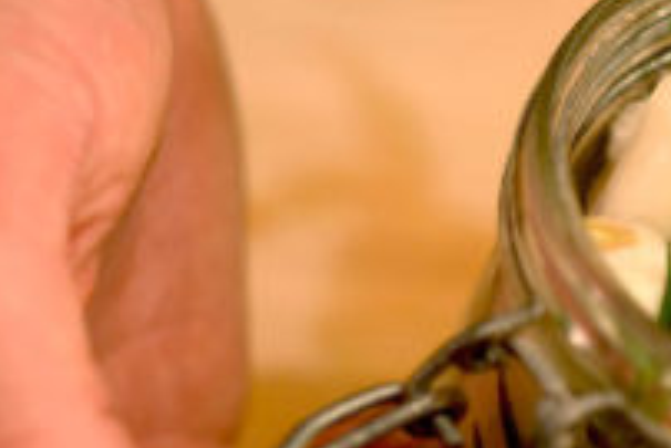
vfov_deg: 7.2
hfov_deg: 10.6
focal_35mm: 190
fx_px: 3544
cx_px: 890
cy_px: 216
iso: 100
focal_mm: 50
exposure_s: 1/200
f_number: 2
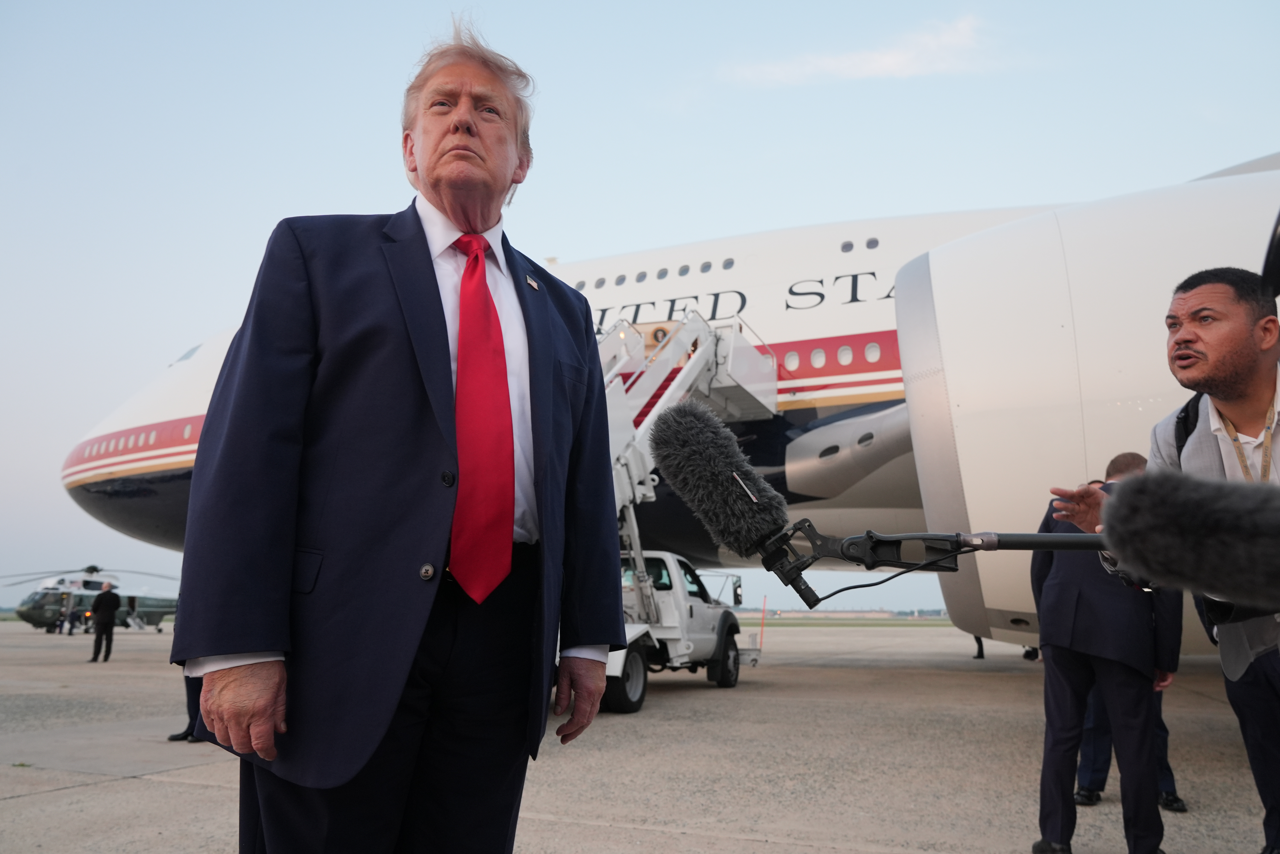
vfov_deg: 53.1
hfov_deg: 73.7
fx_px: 853
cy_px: 427
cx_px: 640
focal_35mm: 24
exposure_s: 1/200
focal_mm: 24
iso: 1000
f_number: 5
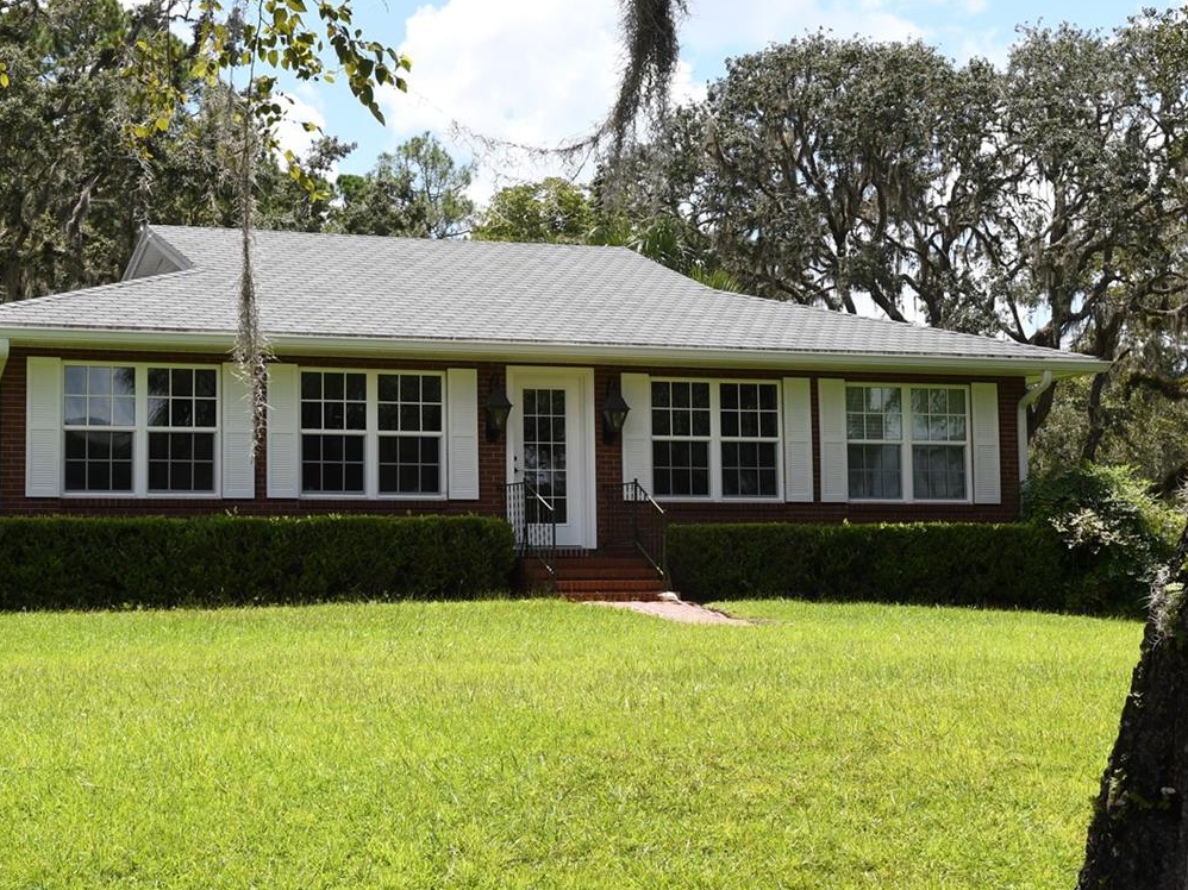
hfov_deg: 26.3
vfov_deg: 19.9
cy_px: 381
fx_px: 2539
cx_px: 605
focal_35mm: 74
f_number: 9
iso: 500
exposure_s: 1/800
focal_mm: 32
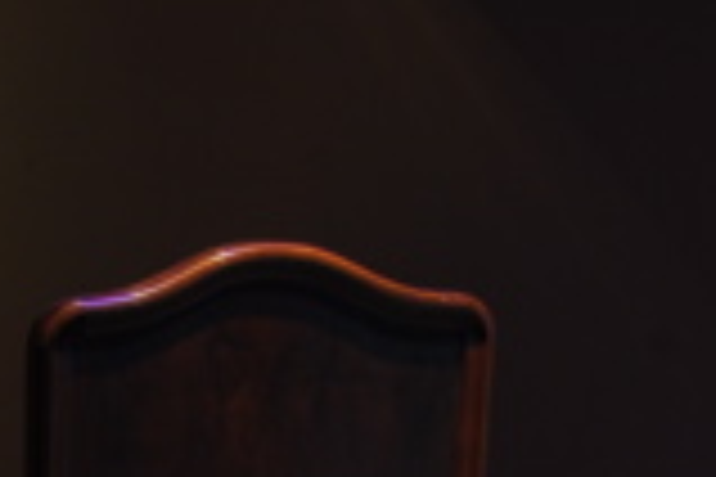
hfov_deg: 17.6
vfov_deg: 11.6
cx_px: -198
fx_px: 2168
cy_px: 882
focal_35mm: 109
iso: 200
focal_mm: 18
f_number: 11
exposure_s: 25
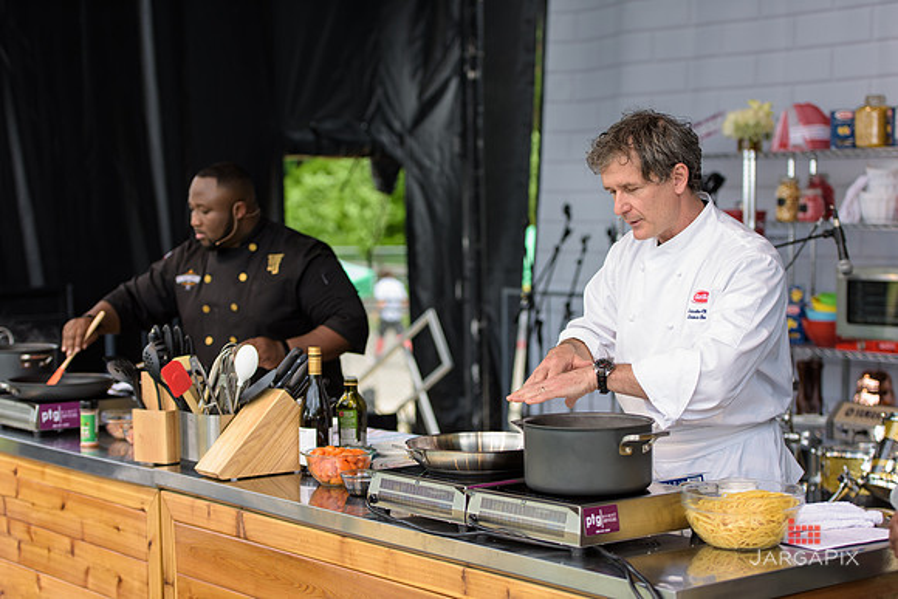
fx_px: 1746
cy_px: 300
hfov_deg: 28.8
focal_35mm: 70
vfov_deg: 19.5
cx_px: 449
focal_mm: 70
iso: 250
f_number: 3.2
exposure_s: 1/800
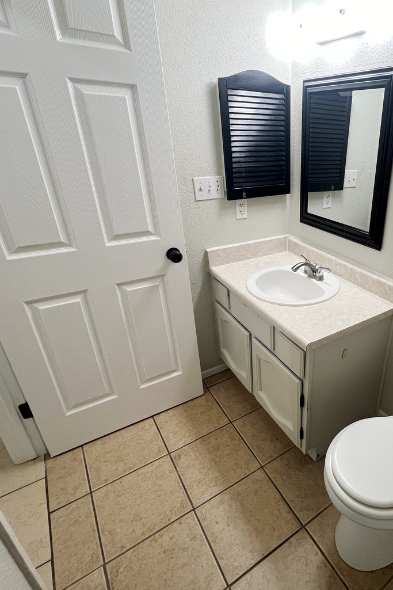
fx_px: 311
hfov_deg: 59.8
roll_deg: -3.0
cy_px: 291
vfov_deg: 86.9
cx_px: 310
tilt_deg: -26.4
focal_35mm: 19
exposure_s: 1/60
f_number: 1.8
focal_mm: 1.57
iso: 125
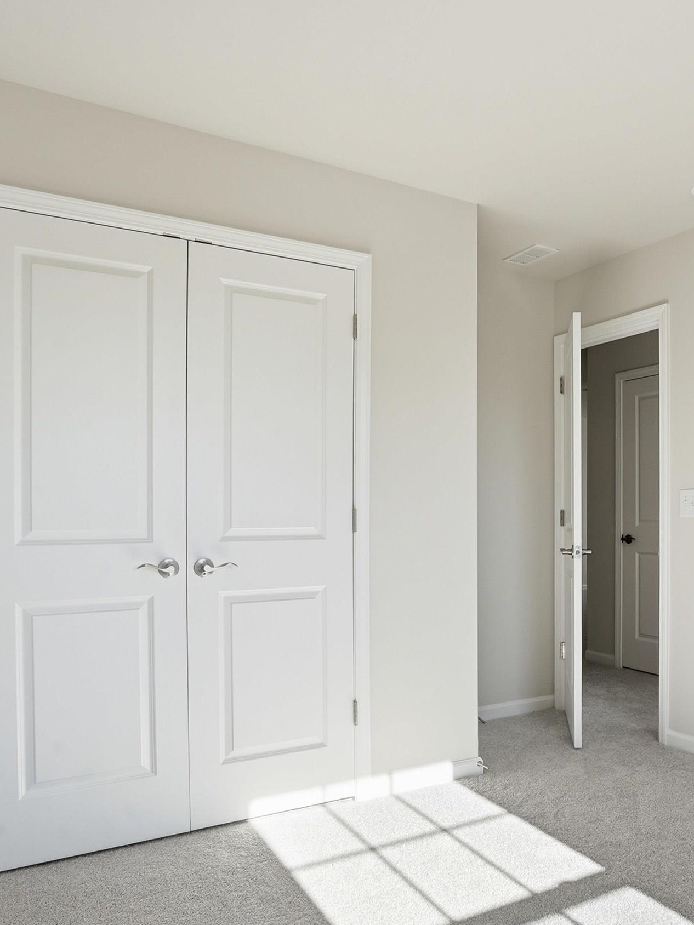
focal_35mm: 28
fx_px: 748
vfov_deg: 63.2
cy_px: 521
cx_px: 545
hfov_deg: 47.3
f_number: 11
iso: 160
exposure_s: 1/500
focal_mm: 16
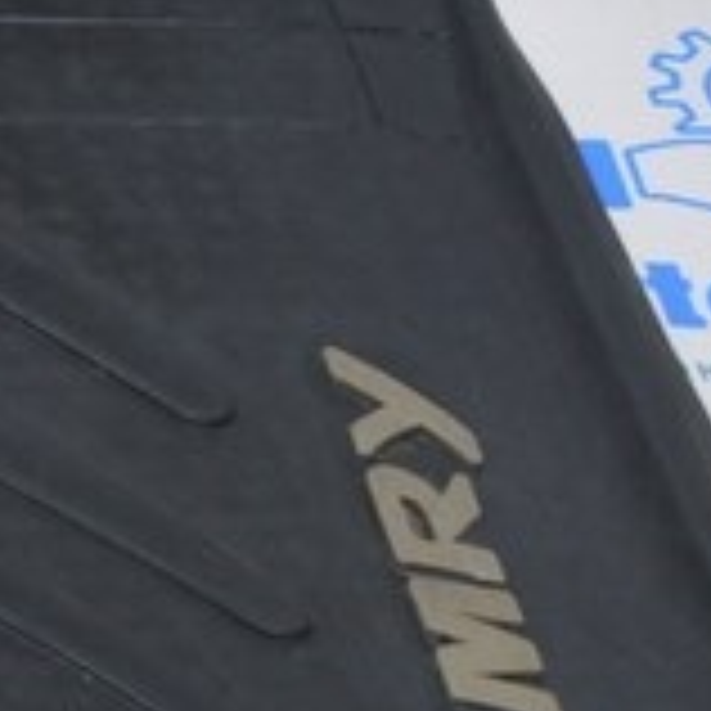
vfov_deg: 8.4
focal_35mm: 206
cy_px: -97
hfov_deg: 7.9
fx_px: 4781
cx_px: -1022
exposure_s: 1/20
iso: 400
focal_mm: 25
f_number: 5.6
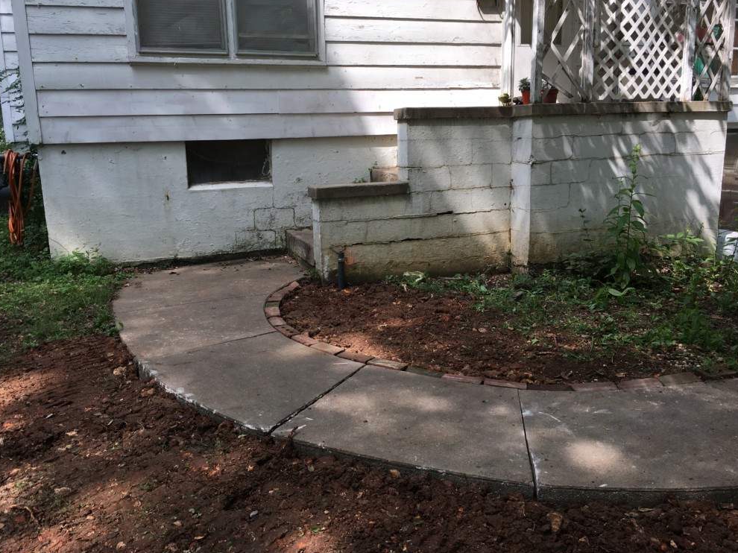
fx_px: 639
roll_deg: +1.7
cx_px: 365
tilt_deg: -11.1
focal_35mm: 30
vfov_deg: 46.8
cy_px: 280
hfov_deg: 60.0
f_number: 2.2
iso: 25
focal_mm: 4.15
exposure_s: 1/427
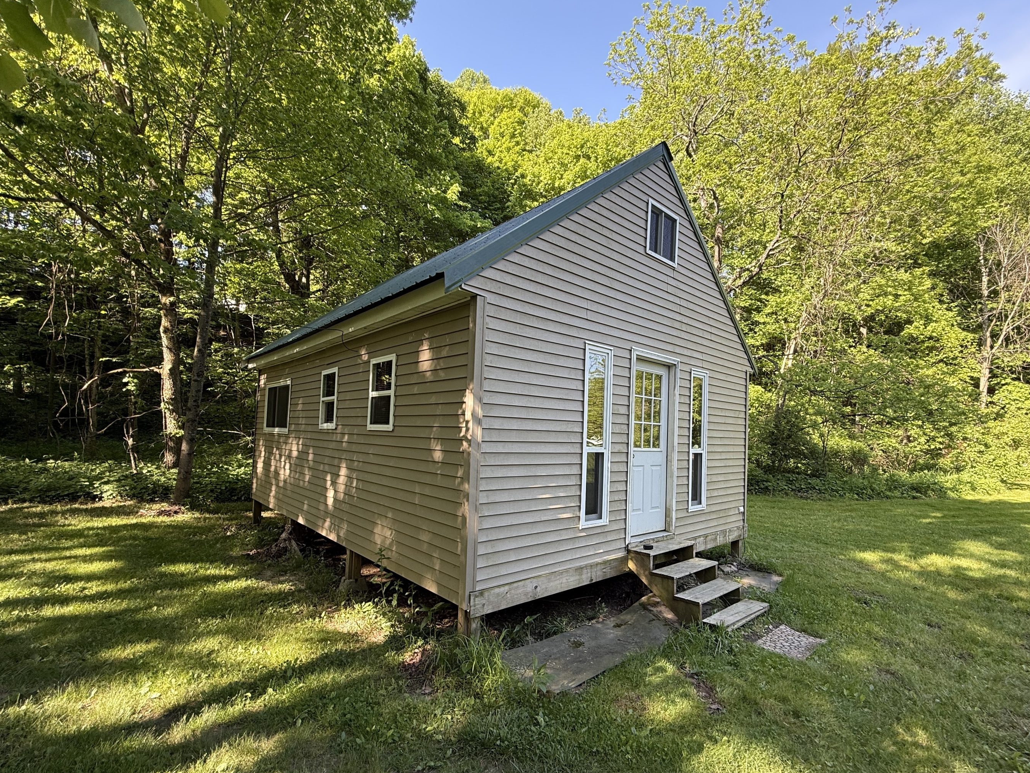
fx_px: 476
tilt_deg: +4.8
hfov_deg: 94.2
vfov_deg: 78.0
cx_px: 568
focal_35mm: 16
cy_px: 416
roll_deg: -0.4
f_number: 2.2
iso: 50
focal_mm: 2.22
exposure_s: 1/159
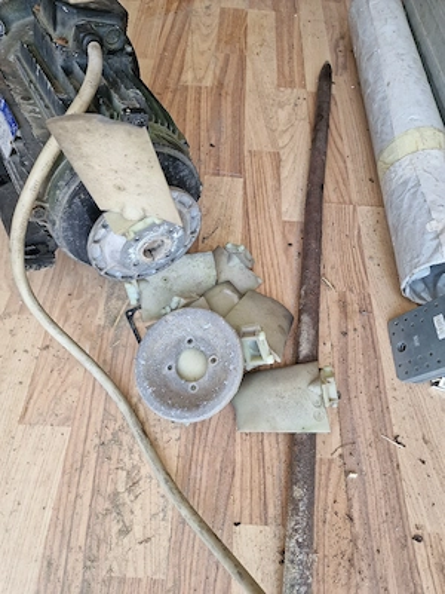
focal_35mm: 23
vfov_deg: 73.9
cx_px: 222
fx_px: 394
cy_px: 297
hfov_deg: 58.9
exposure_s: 1/182
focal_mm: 6.4
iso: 50
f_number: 1.8
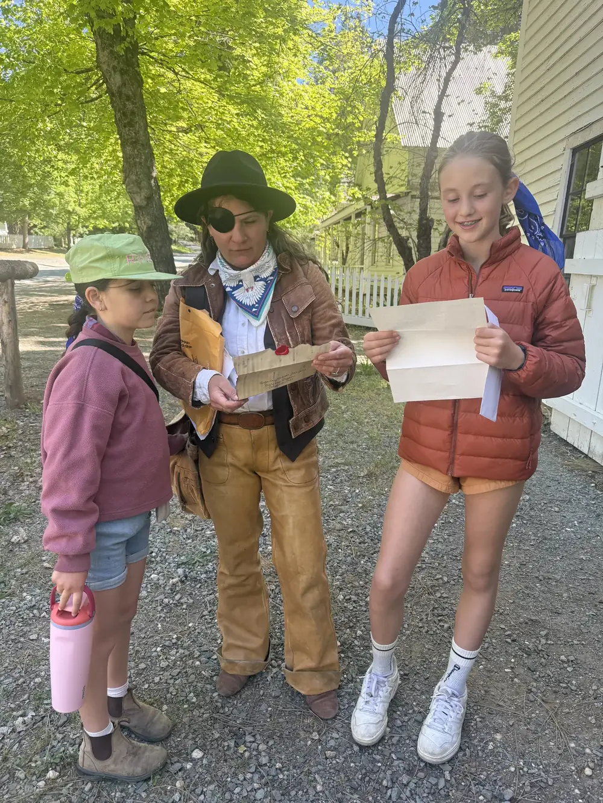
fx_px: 557
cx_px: 302
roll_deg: +1.0
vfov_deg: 71.6
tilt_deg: -12.6
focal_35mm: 24
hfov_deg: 56.8
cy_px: 402
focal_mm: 6.76
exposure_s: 1/387
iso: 100
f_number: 1.78
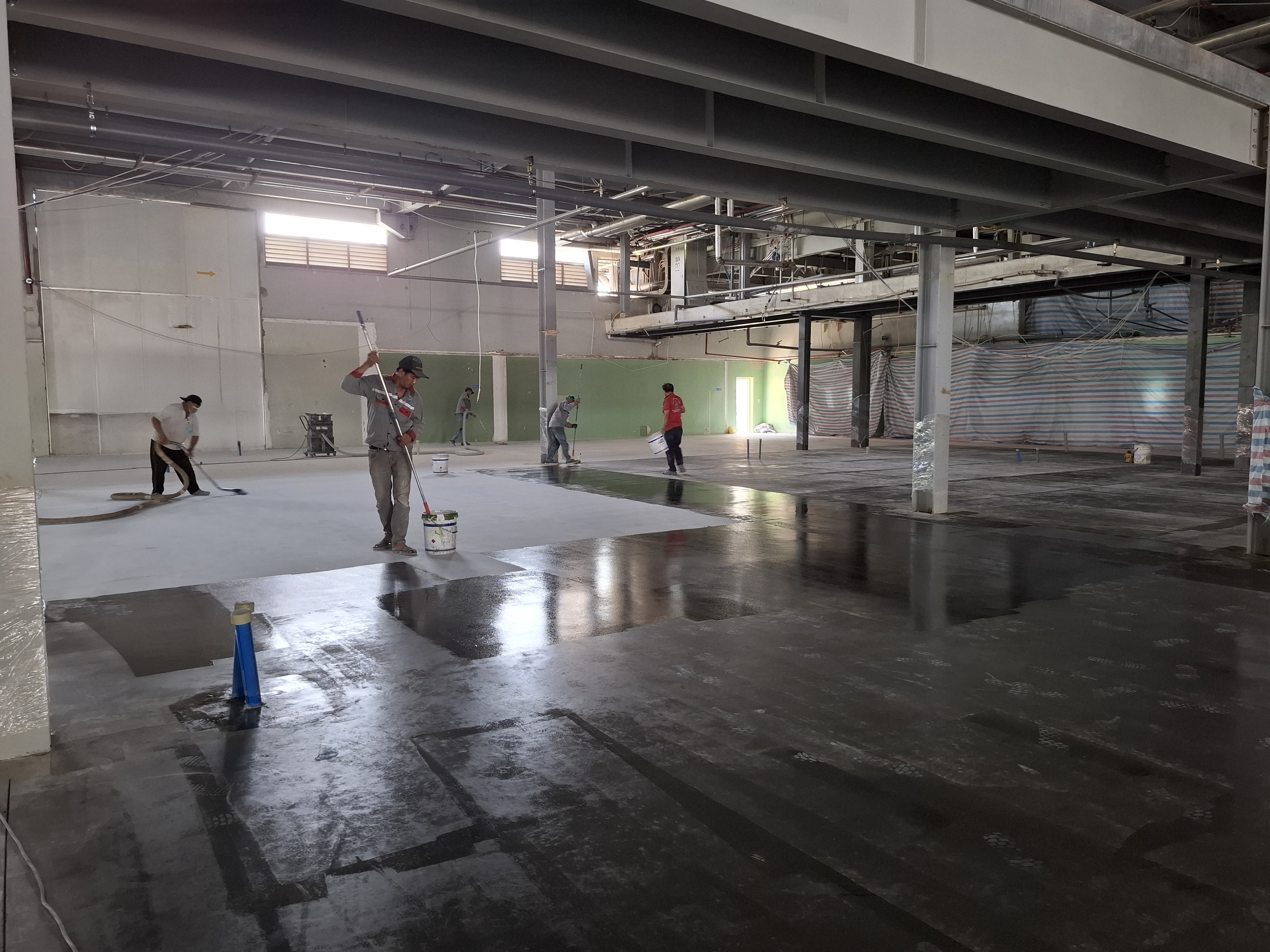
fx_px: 844
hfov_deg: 73.9
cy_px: 476
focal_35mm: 23
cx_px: 635
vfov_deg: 58.9
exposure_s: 1/33
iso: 250
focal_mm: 5.54
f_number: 1.8
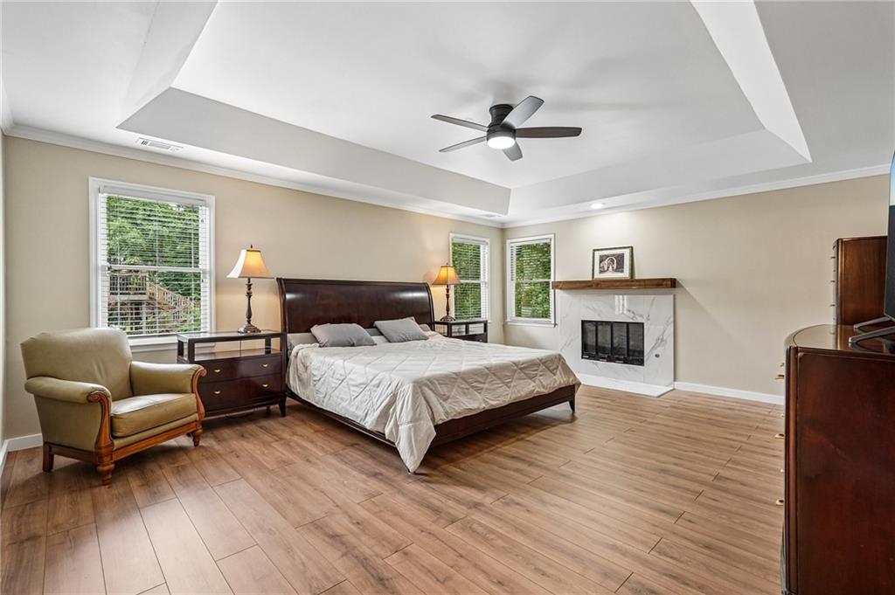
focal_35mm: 16
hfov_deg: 96.8
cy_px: 298
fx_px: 397
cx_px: 448
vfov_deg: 73.7
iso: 800
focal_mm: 16
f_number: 8
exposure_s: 1/15
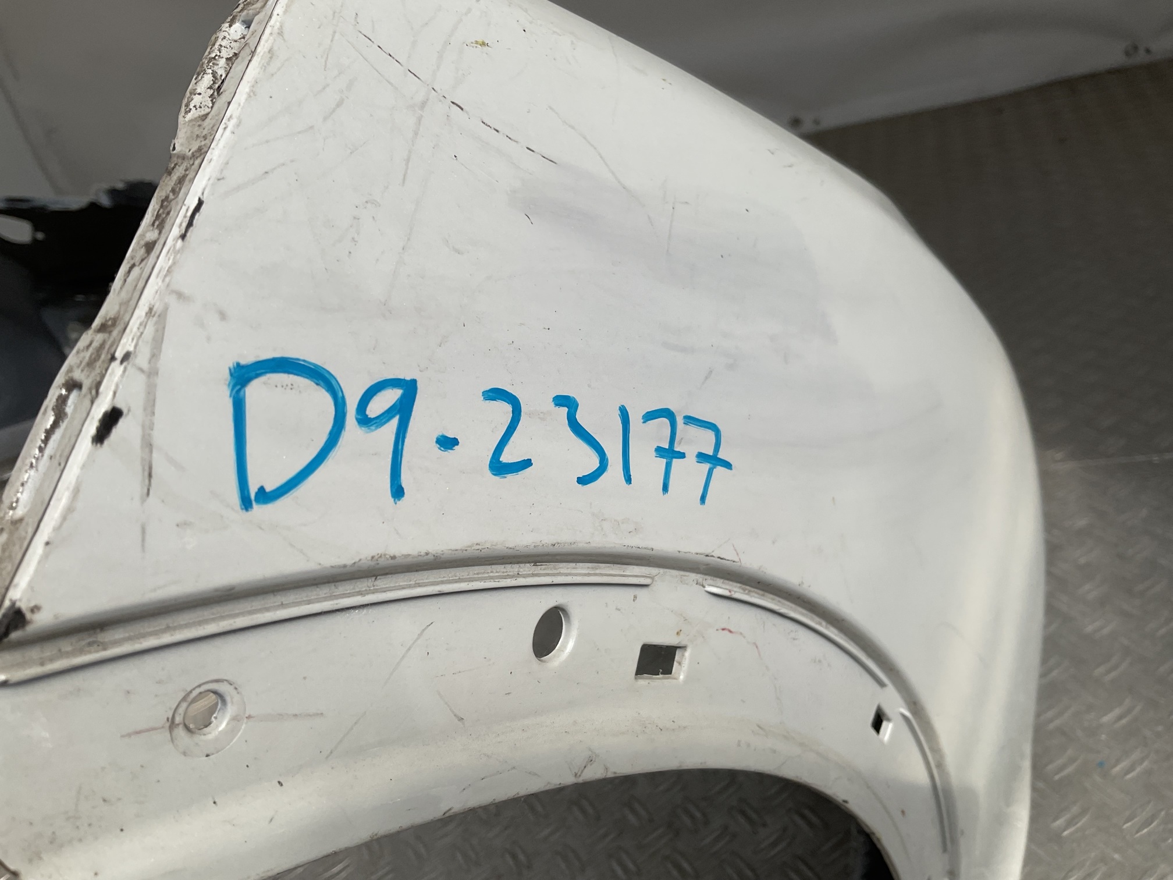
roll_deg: +17.4
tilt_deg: -31.7
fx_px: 983
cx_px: 586
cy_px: 440
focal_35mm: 29
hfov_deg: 61.7
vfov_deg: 48.2
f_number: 1.8
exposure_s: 1/1675
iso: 16
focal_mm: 3
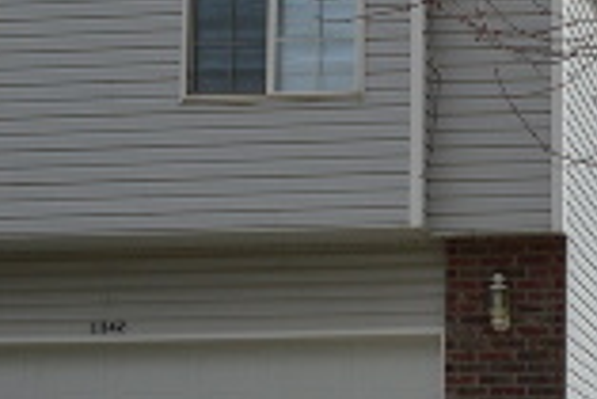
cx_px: 761
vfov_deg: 11.2
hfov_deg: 16.0
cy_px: 369
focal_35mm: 122
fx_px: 2025
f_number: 11
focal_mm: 20
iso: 320
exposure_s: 1/500
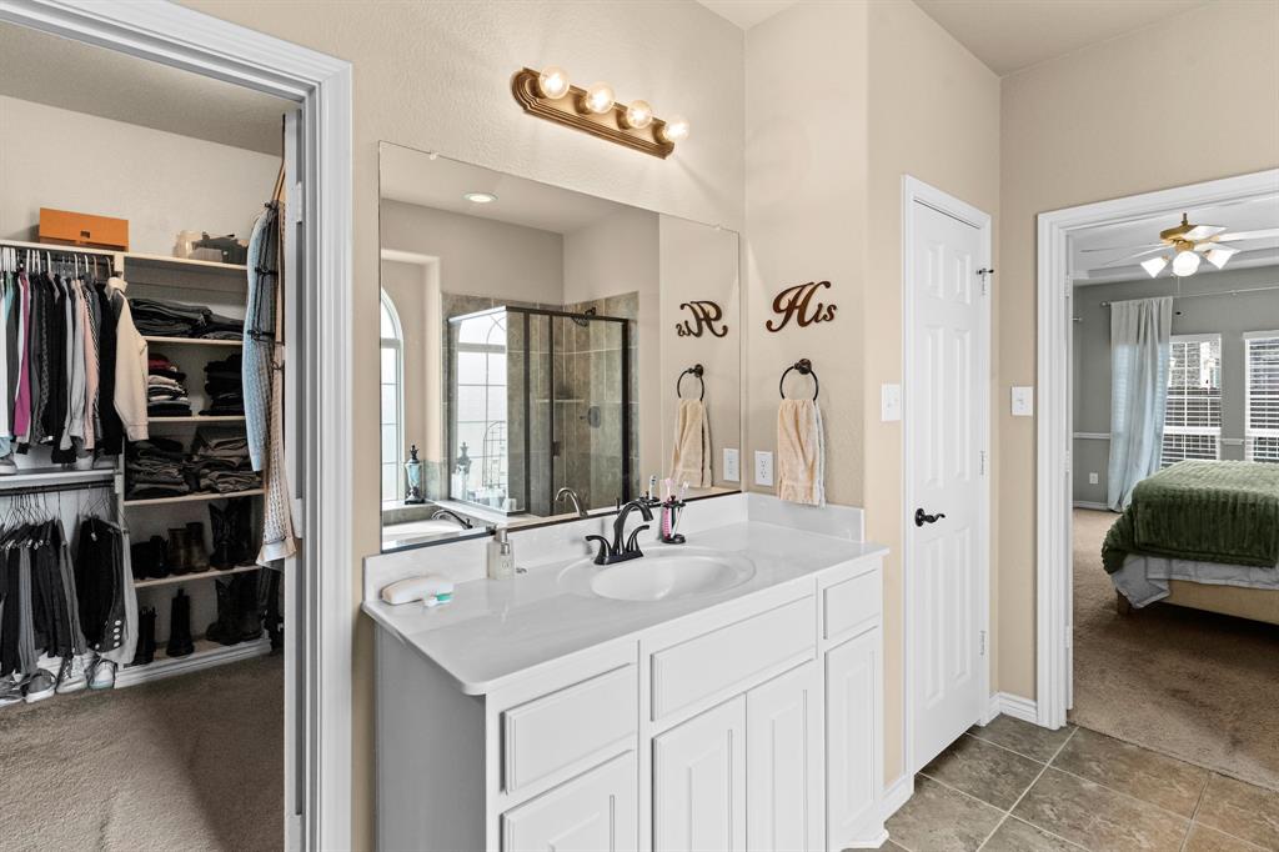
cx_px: 640
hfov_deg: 93.3
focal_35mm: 17
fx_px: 604
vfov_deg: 70.4
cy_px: 426
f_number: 9
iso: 4000
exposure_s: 1/50
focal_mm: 17
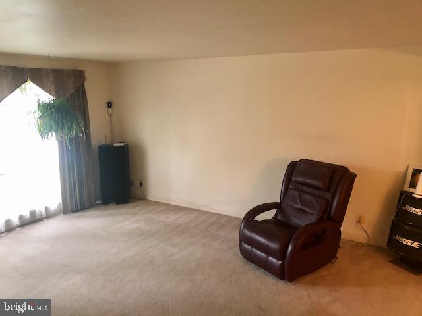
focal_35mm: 28
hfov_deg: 63.4
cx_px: 211
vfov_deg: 49.7
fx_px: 341
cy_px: 158
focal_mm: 3.99
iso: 100
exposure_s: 1/13
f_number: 1.8
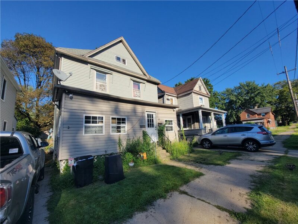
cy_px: 112
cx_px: 149
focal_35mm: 13
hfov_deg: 106.2
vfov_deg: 89.9
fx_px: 112
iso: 50
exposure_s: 1/1061
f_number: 2.2
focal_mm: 2.2
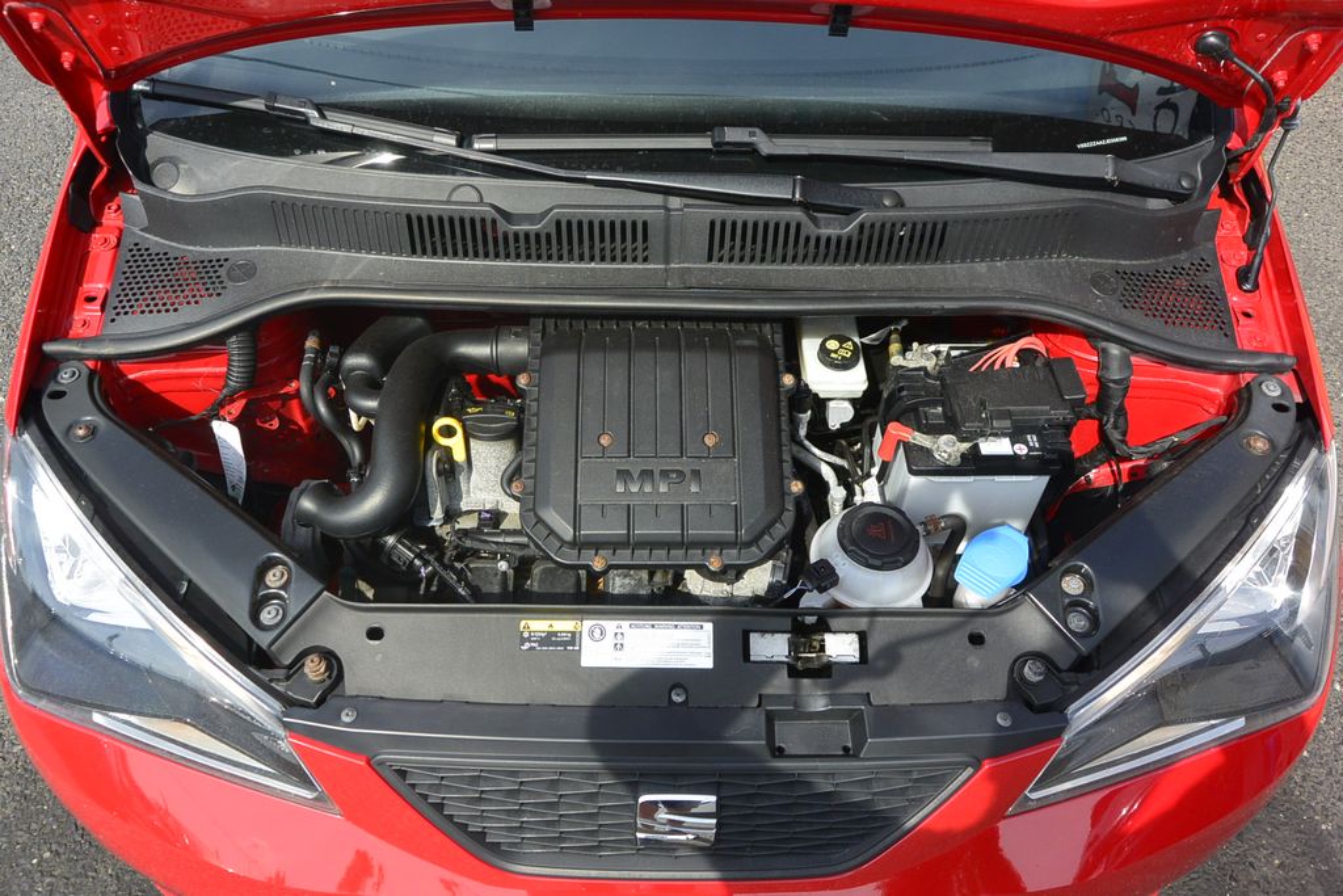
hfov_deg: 67.4
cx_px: 672
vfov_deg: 47.9
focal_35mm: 27
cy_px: 448
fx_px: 1007
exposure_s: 1/640
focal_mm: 10
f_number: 4.5
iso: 160
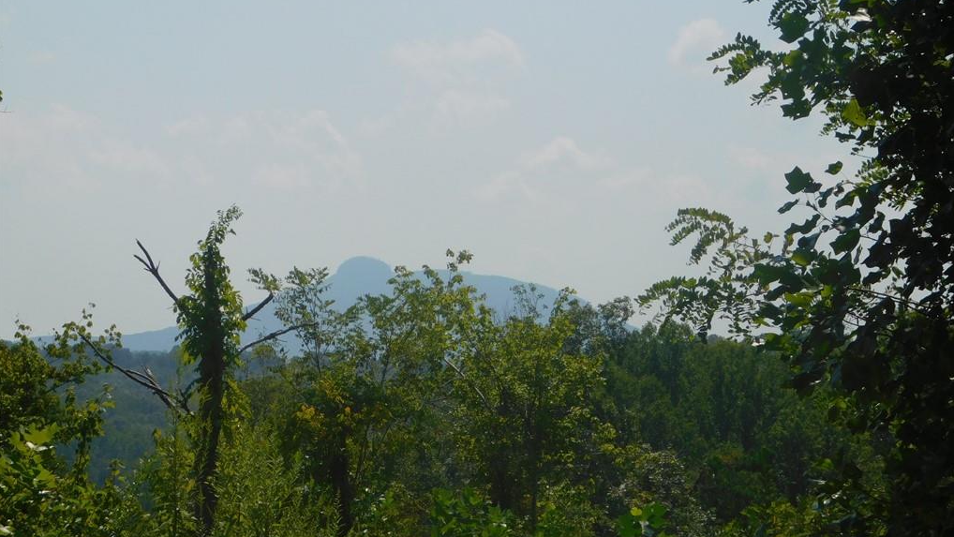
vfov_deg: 9.6
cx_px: 476
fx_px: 3188
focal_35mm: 126
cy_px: 201
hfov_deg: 17.0
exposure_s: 1/400
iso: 125
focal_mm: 20.3
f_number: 9.6
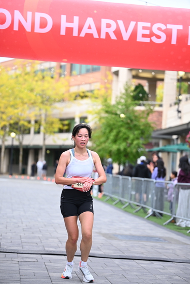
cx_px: 95
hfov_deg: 14.7
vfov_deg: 21.9
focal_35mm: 93
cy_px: 142
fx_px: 736
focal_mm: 93
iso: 1000
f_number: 2.8
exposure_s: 1/1600
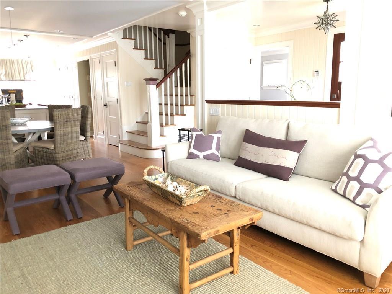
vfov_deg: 49.7
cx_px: 196
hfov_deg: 63.4
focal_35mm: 28
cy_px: 147
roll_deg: -0.6
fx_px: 317
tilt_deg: -10.1
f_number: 1.8
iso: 100
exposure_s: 1/4
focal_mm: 3.99
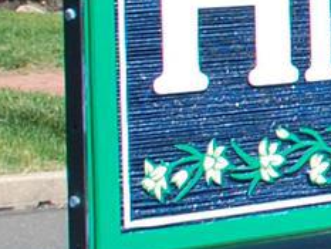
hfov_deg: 6.4
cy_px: -85
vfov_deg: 5.3
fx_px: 2669
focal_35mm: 279
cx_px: 1077
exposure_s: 1/250
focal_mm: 22
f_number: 8
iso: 200
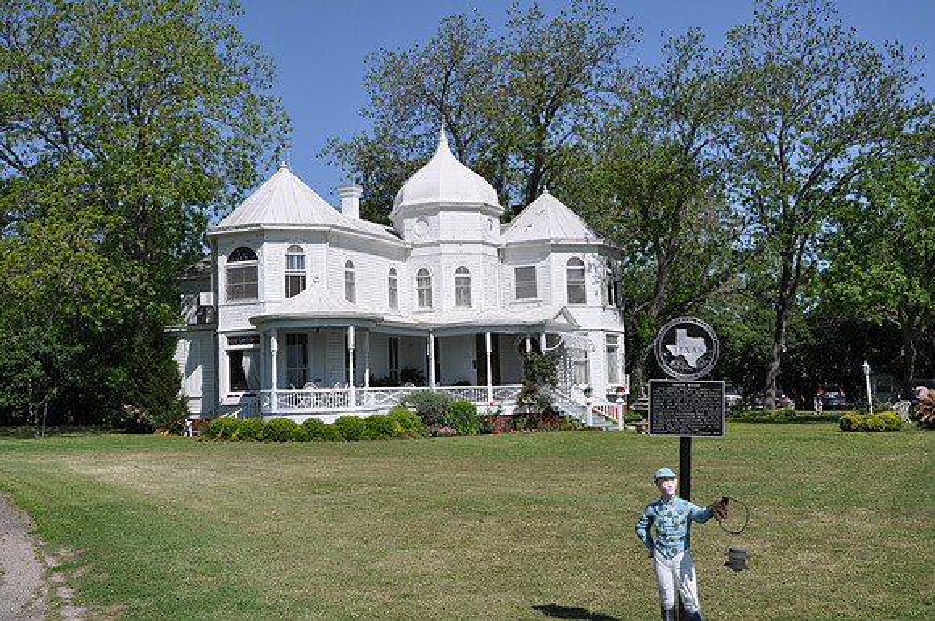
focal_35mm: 42
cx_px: 468
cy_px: 310
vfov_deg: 31.8
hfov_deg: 46.5
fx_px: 1089
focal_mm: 28
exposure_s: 1/250
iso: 200
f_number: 8
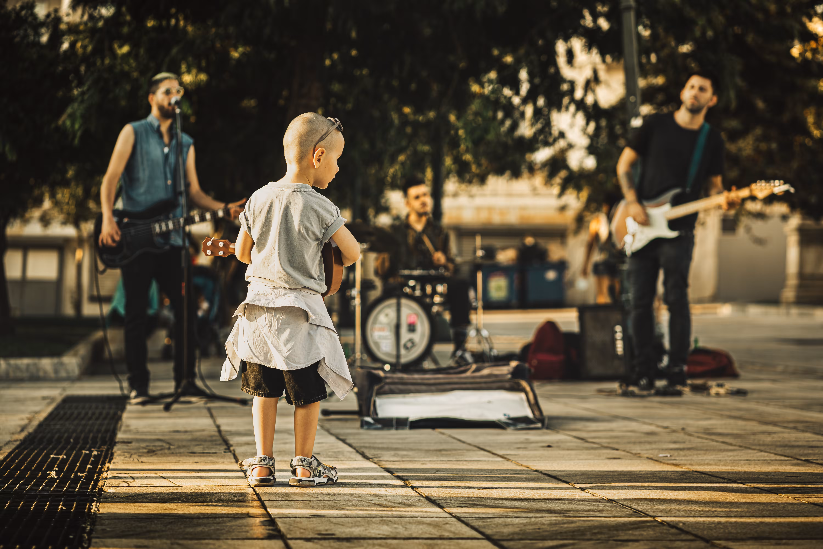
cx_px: 412
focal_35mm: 85
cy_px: 274
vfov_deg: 16.1
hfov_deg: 23.9
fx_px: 1943
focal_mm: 85
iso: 200
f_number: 2.8
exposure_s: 1/400
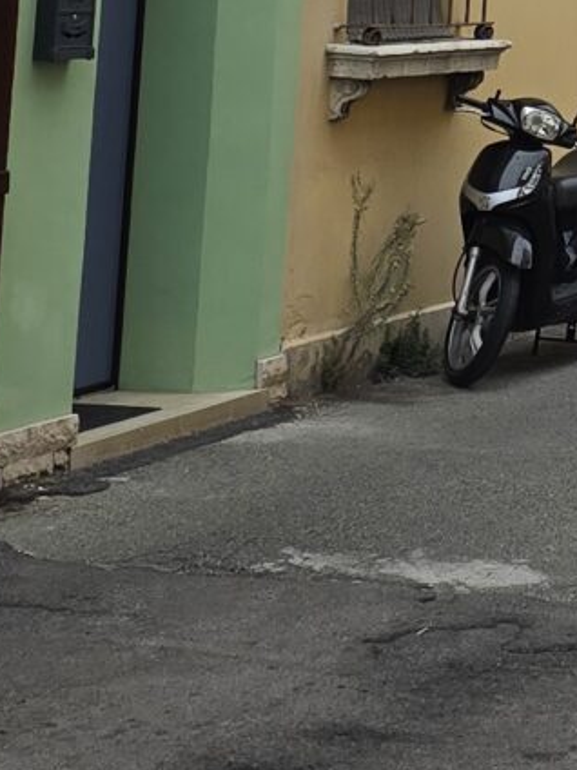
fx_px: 3089
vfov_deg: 13.0
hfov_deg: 10.0
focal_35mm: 139
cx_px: 1078
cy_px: -559
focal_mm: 6.3
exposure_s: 1/315
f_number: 1.7
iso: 12
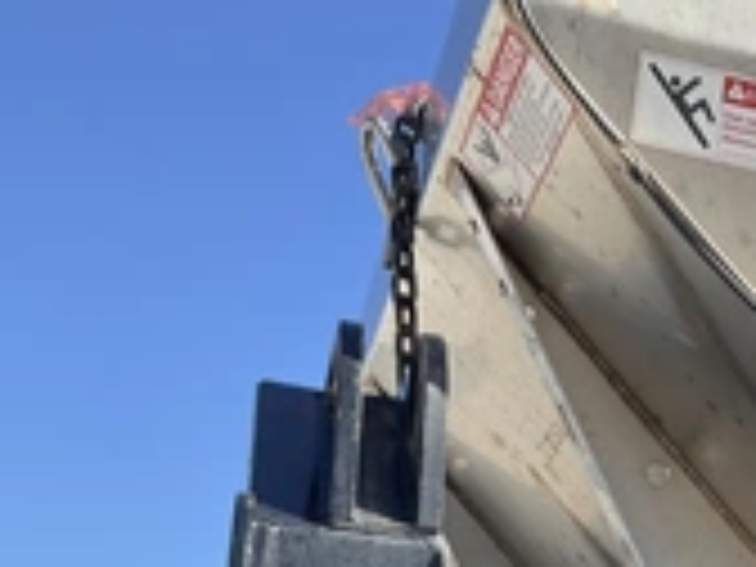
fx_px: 1507
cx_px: 860
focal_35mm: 69
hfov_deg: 25.8
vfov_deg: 20.5
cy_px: 594
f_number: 1.8
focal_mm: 3
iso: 25
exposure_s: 1/759
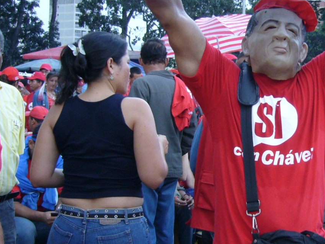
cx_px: 275
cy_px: 113
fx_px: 789
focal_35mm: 84
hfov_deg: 22.8
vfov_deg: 17.6
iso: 80
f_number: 2.8
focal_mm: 5.8
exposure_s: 1/250
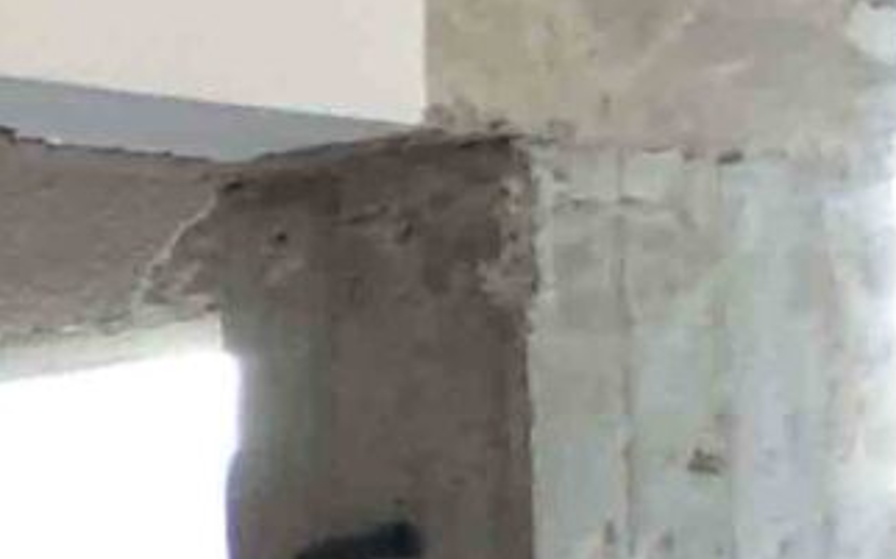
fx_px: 5761
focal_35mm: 236
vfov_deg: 5.5
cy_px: 993
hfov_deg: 7.1
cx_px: -2496
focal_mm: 4
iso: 32
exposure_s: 1/33
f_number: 1.8
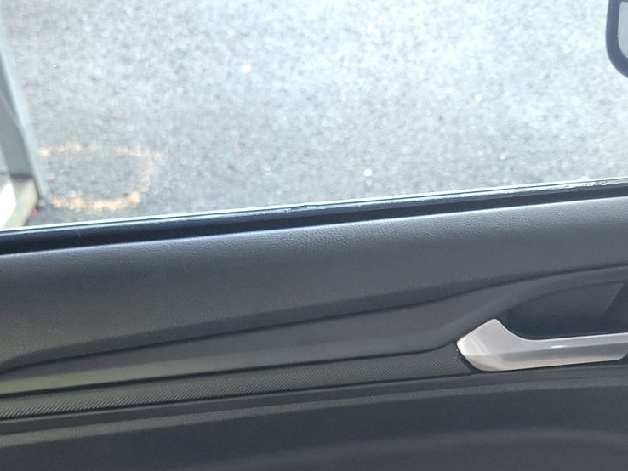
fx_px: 944
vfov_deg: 27.0
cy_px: 429
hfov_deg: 36.7
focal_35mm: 52
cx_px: 376
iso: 575
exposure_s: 1/59
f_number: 1.8
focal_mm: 6.7
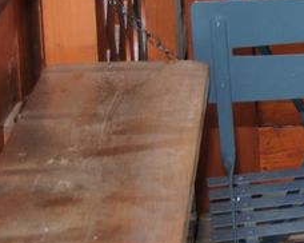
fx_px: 1690
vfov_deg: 8.1
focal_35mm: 188
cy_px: -51
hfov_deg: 9.5
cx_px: 648
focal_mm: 26
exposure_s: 1/60
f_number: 4
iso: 200
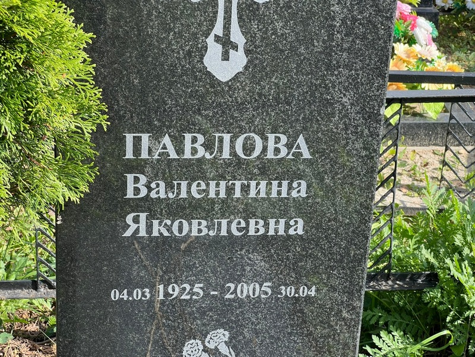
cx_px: 238
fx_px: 1057
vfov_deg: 19.1
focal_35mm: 77
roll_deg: +1.5
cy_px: 178
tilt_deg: -22.4
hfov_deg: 25.3
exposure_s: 1/149
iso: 32
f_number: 2.8
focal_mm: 9
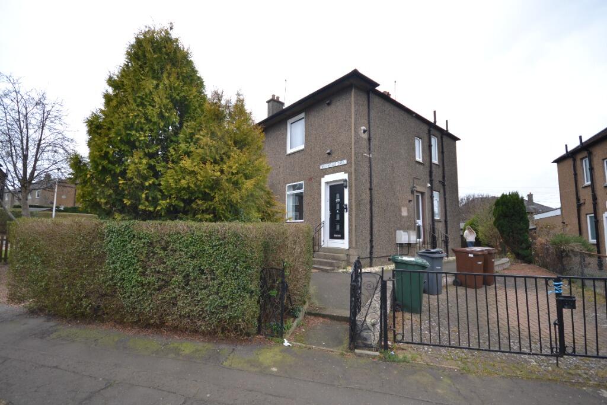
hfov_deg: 100.4
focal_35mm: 15
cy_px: 202
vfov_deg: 77.3
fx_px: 253
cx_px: 304
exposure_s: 1/125
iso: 125
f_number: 5.6
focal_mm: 10
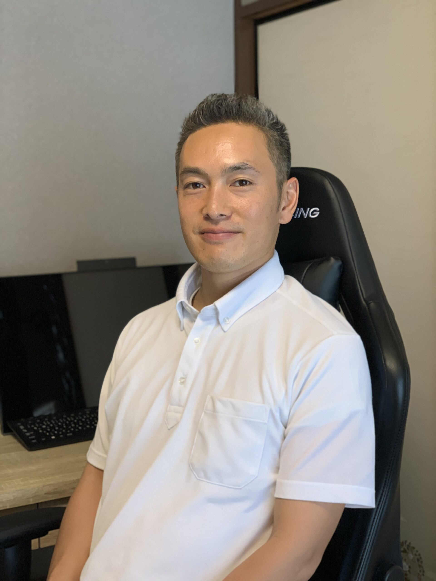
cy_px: 290
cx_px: 218
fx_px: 873
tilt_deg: -5.8
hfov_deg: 28.0
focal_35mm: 52
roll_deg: +1.3
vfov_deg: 36.8
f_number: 2.4
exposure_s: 1/106
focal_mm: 6
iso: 125
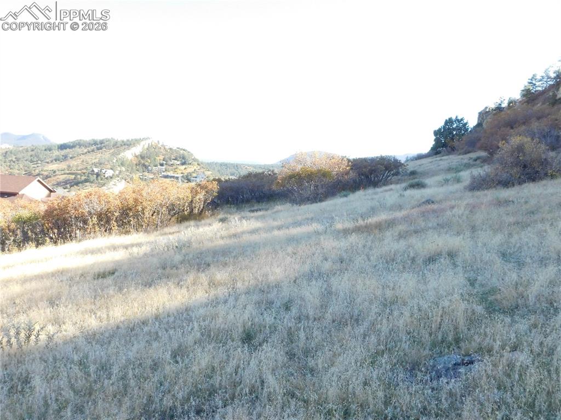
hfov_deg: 51.4
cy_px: 210
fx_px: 583
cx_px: 280
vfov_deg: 39.6
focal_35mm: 36
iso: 800
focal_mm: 6.3
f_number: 3.5
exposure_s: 1/1000
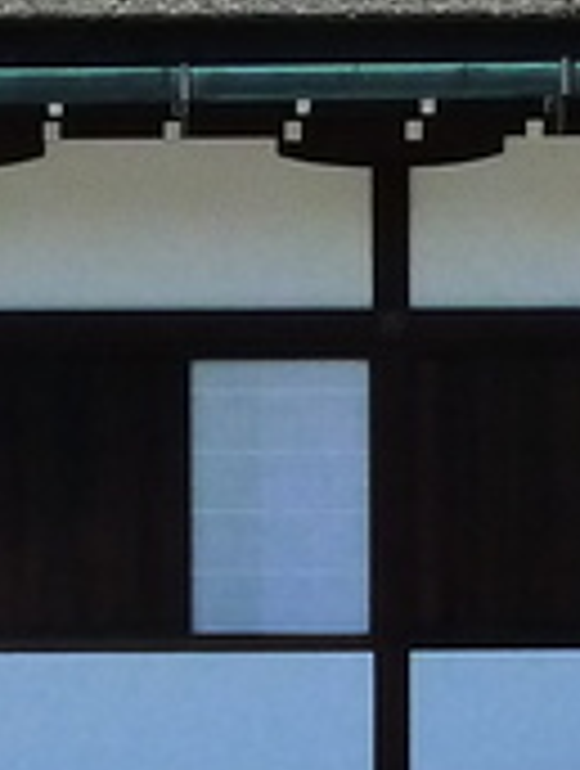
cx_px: -112
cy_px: 711
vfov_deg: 11.2
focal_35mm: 175
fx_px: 3895
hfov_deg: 8.4
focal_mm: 4.1
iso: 200
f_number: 4
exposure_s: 1/250
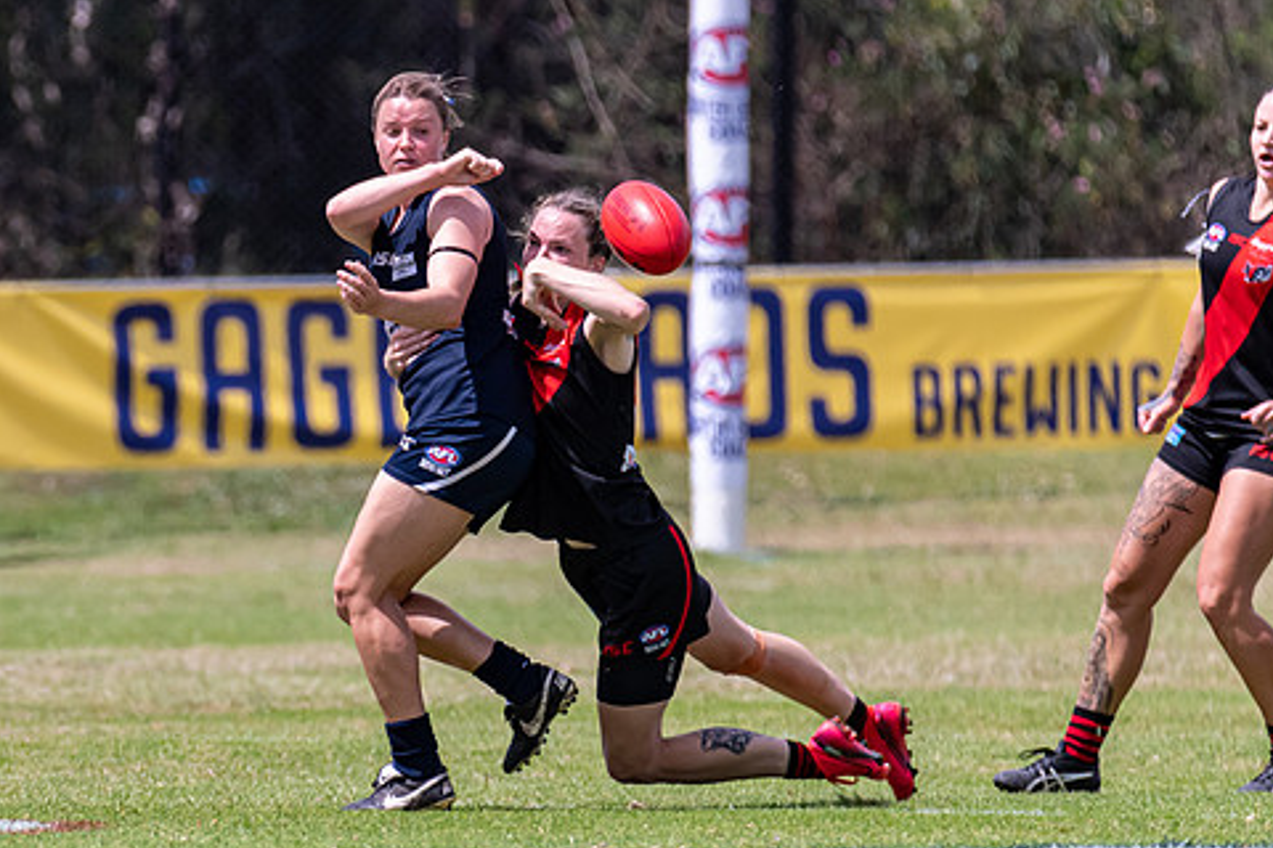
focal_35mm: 954
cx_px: -142
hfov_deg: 2.2
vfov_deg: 1.4
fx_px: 33732
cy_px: 639
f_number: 6.3
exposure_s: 1/2500
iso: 800
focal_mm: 420
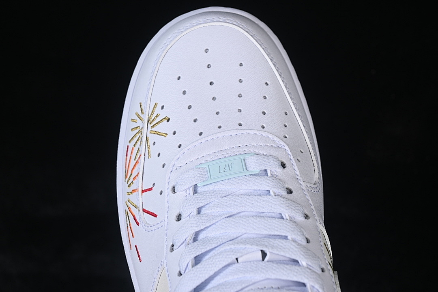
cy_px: 146
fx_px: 912
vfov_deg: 18.2
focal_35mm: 75
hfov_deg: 27.0
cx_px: 219
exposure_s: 1/80
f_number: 7.1
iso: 160
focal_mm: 50
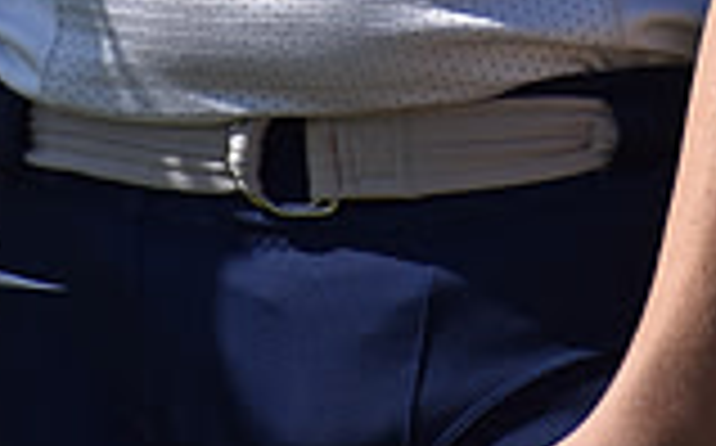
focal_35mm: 922
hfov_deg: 2.3
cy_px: -847
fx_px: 17970
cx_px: 331
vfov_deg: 1.4
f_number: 5.6
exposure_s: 1/2000
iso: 200
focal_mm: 165
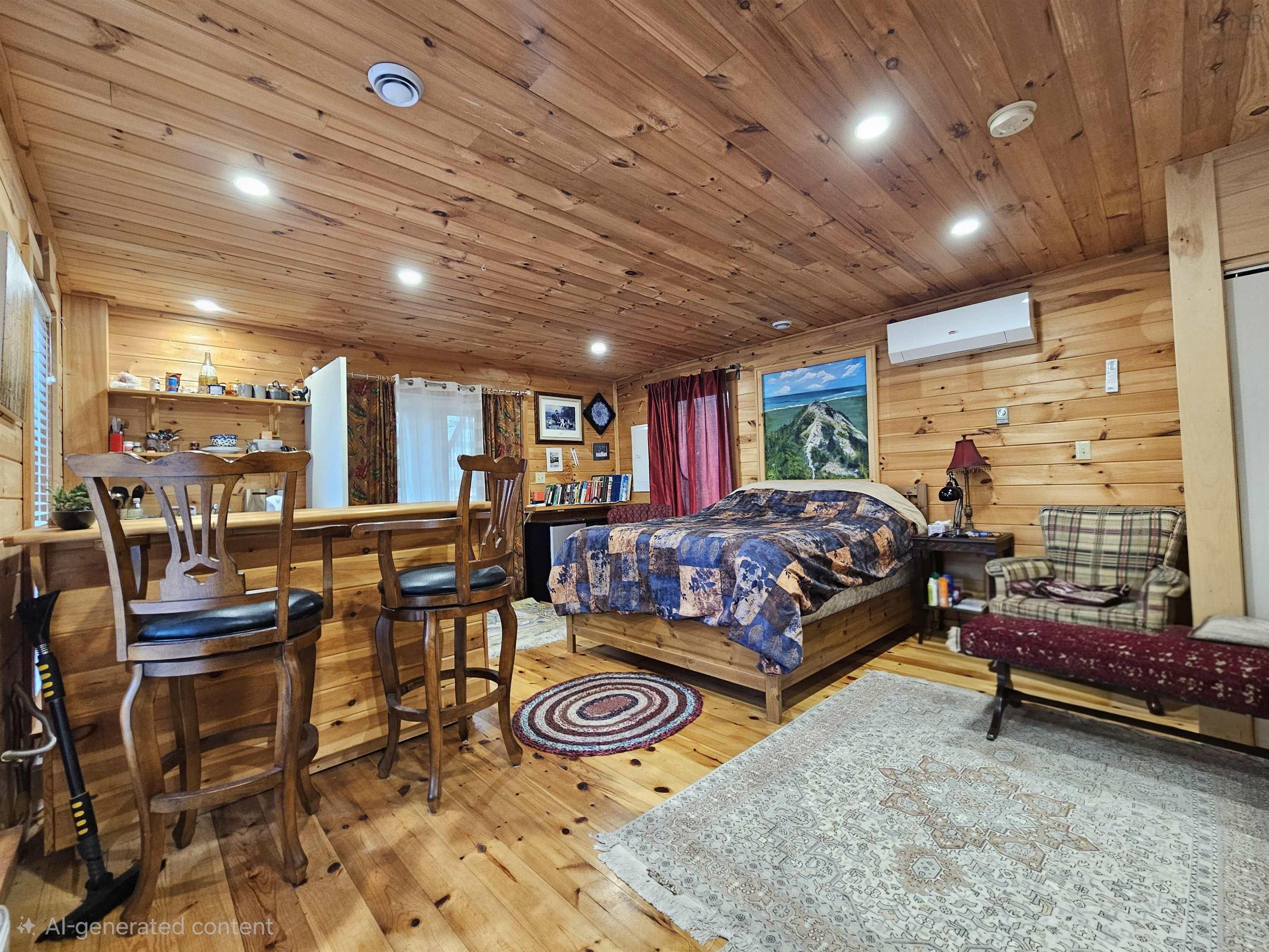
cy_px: 476
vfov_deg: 89.9
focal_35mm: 13
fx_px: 477
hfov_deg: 106.2
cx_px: 634
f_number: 2.2
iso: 320
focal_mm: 2.2
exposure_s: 1/30
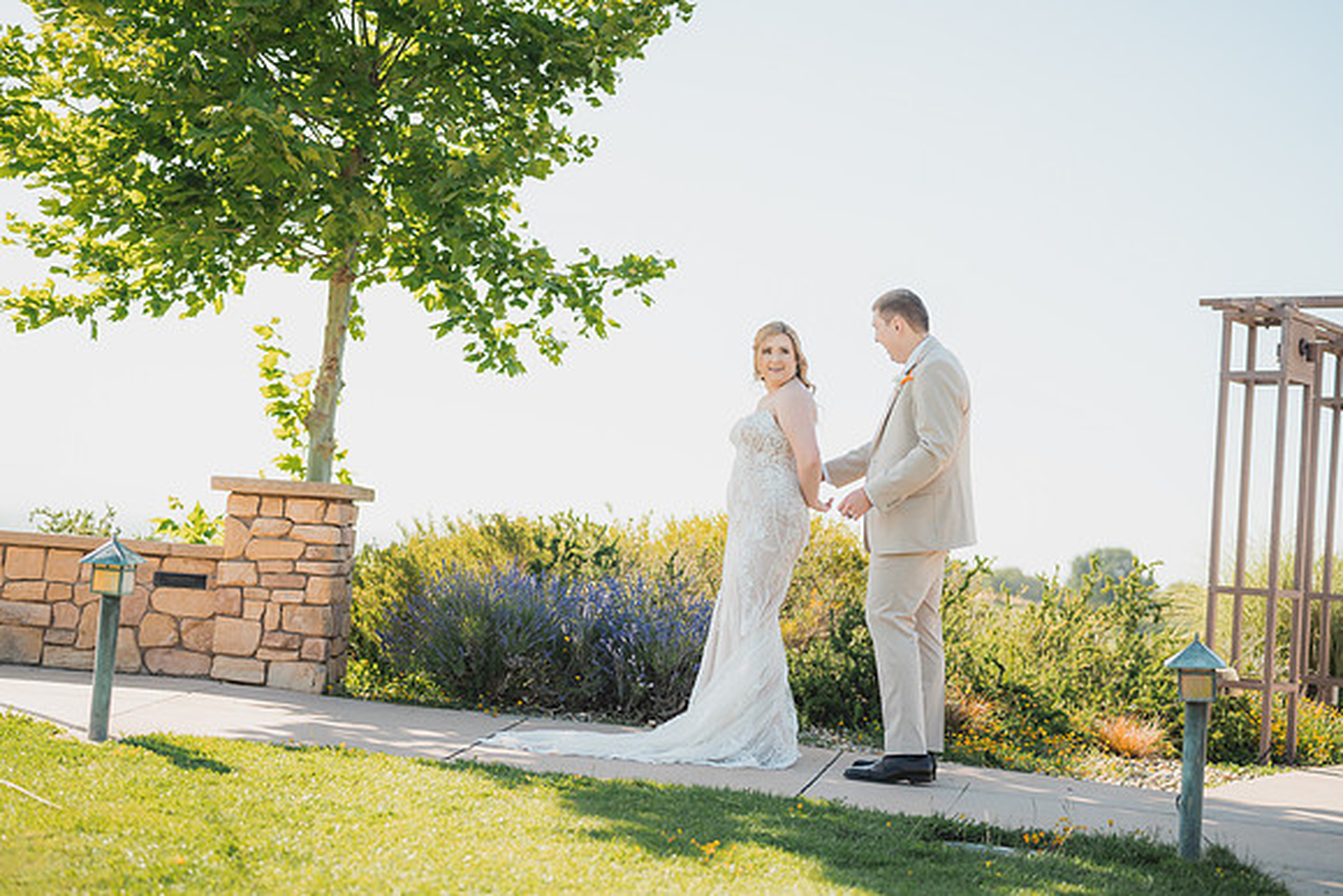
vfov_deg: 27.0
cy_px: 448
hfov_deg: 39.6
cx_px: 672
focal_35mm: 50
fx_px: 1866
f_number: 1.8
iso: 125
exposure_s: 1/2000
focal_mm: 50
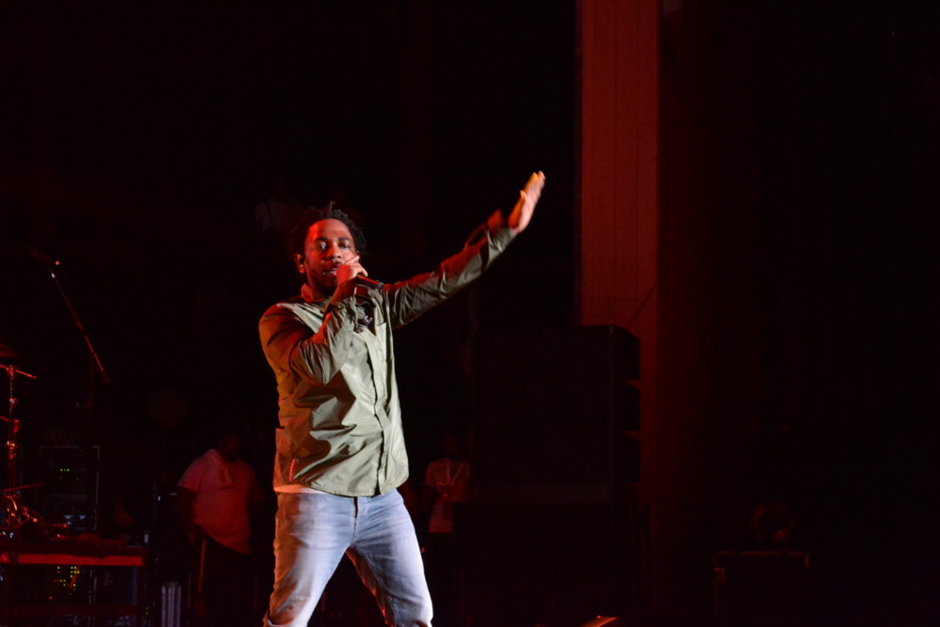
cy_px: 314
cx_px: 470
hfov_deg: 24.6
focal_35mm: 82
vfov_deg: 16.6
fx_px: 2154
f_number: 6.3
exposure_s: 1/160
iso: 3200
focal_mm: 55
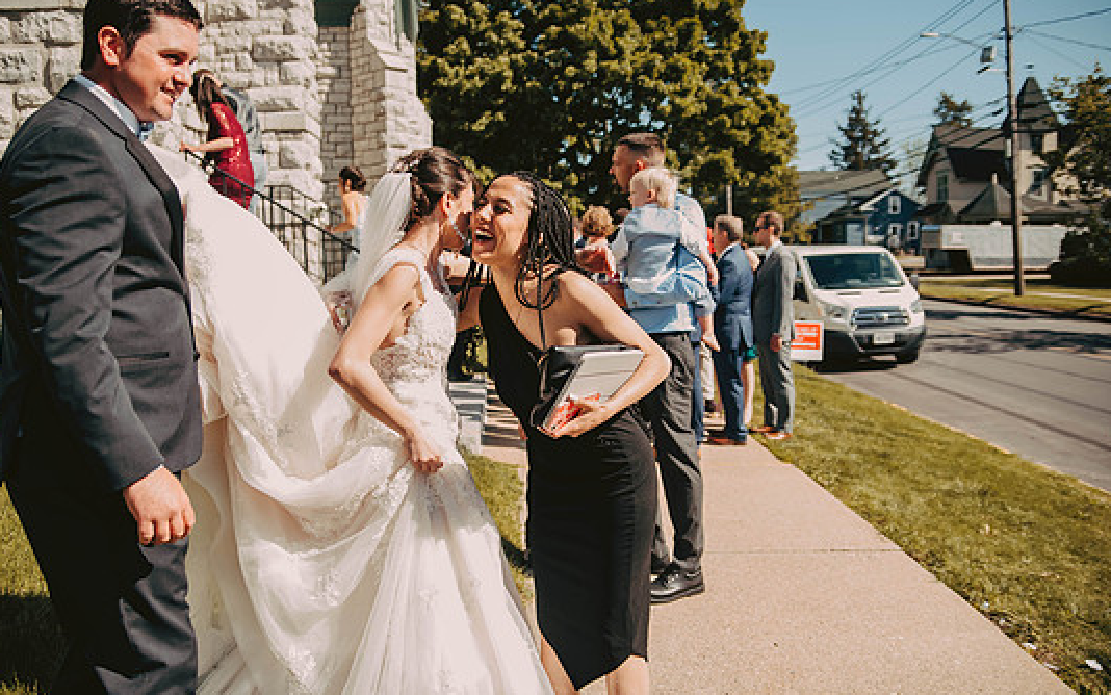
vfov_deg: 40.6
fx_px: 939
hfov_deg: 61.2
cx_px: 539
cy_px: 307
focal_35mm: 31
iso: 800
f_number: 2.8
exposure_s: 1/4000
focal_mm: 28
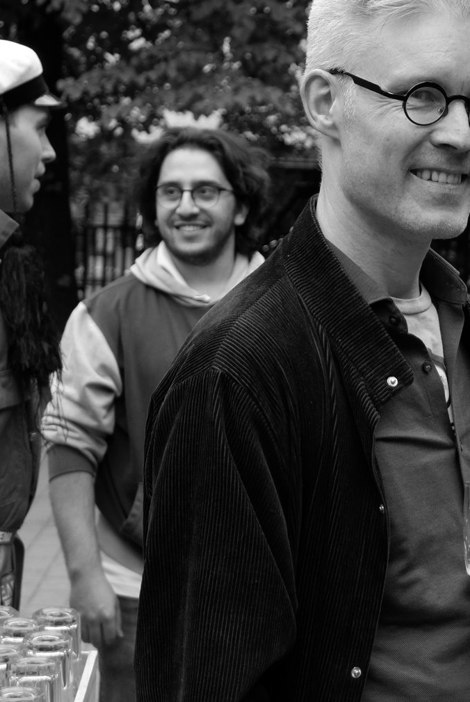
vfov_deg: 23.3
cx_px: 436
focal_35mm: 87
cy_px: 251
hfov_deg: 15.5
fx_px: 1700
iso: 640
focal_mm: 29.6
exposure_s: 1/180
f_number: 4.5
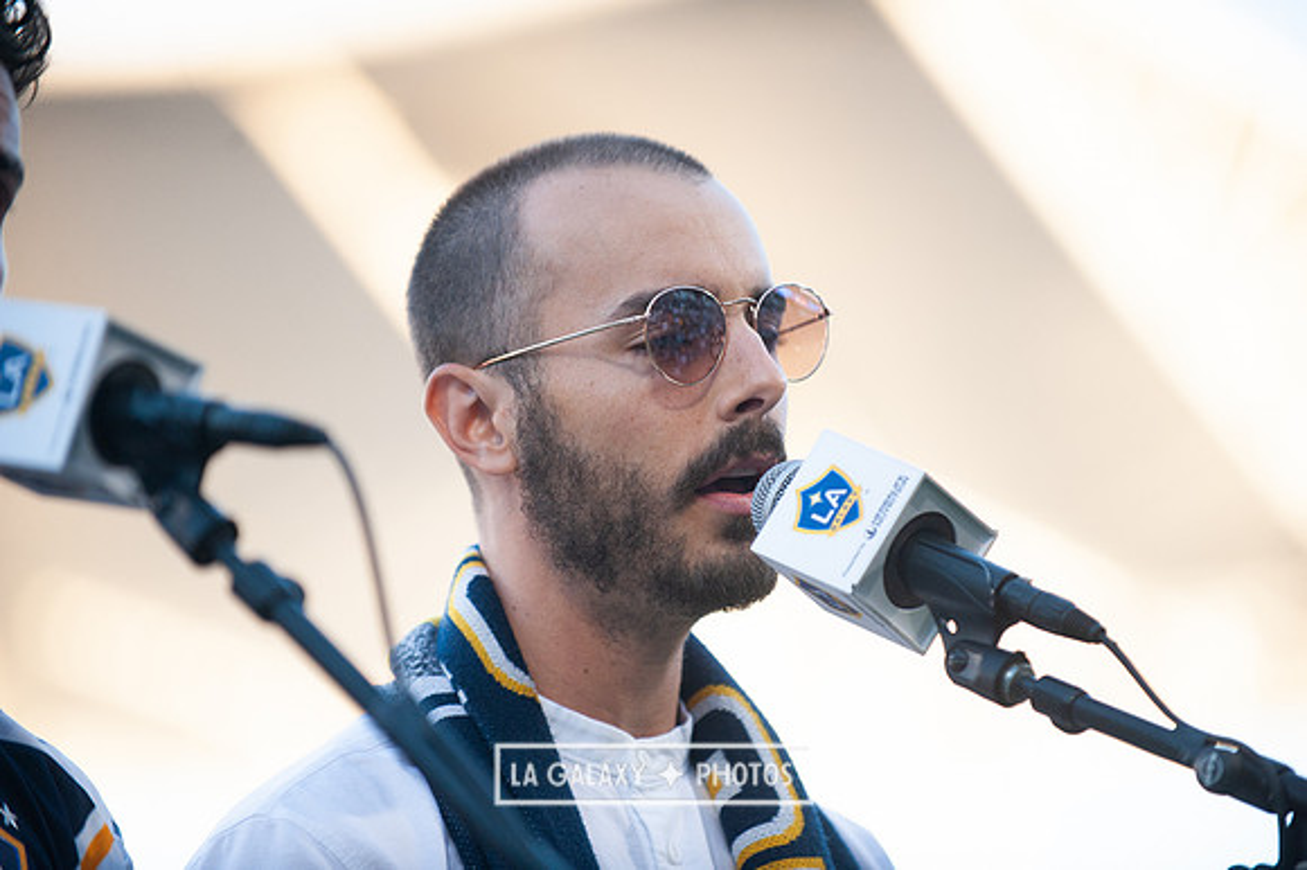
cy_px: 435
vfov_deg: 6.9
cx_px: 654
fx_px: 7257
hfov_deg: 10.3
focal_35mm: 200
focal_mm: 200
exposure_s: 1/2000
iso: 800
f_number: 2.8
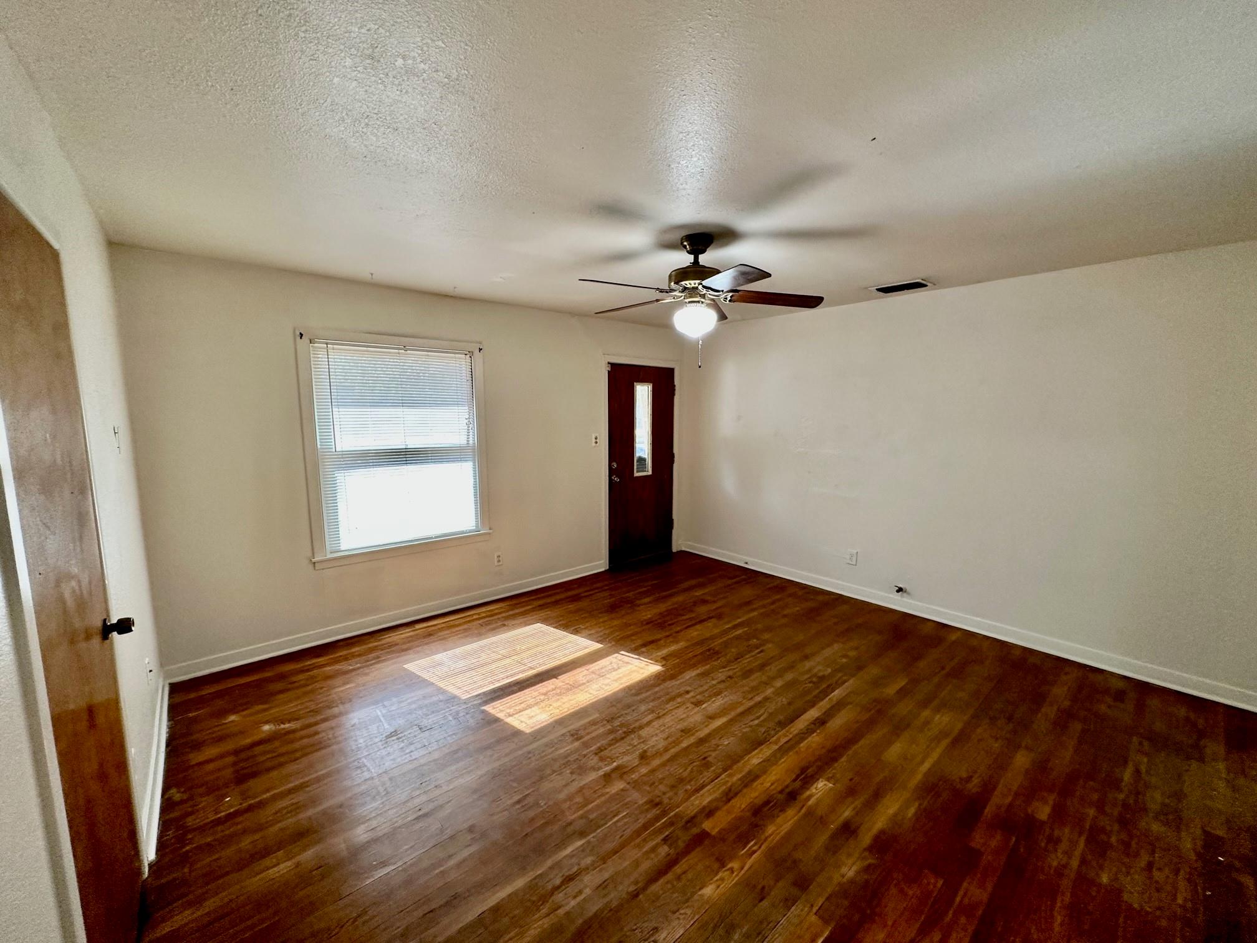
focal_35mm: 14
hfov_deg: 102.1
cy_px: 472
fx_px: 508
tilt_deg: -7.1
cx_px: 628
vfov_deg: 85.7
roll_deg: -0.1
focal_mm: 2.22
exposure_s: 1/60
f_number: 2.2
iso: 160
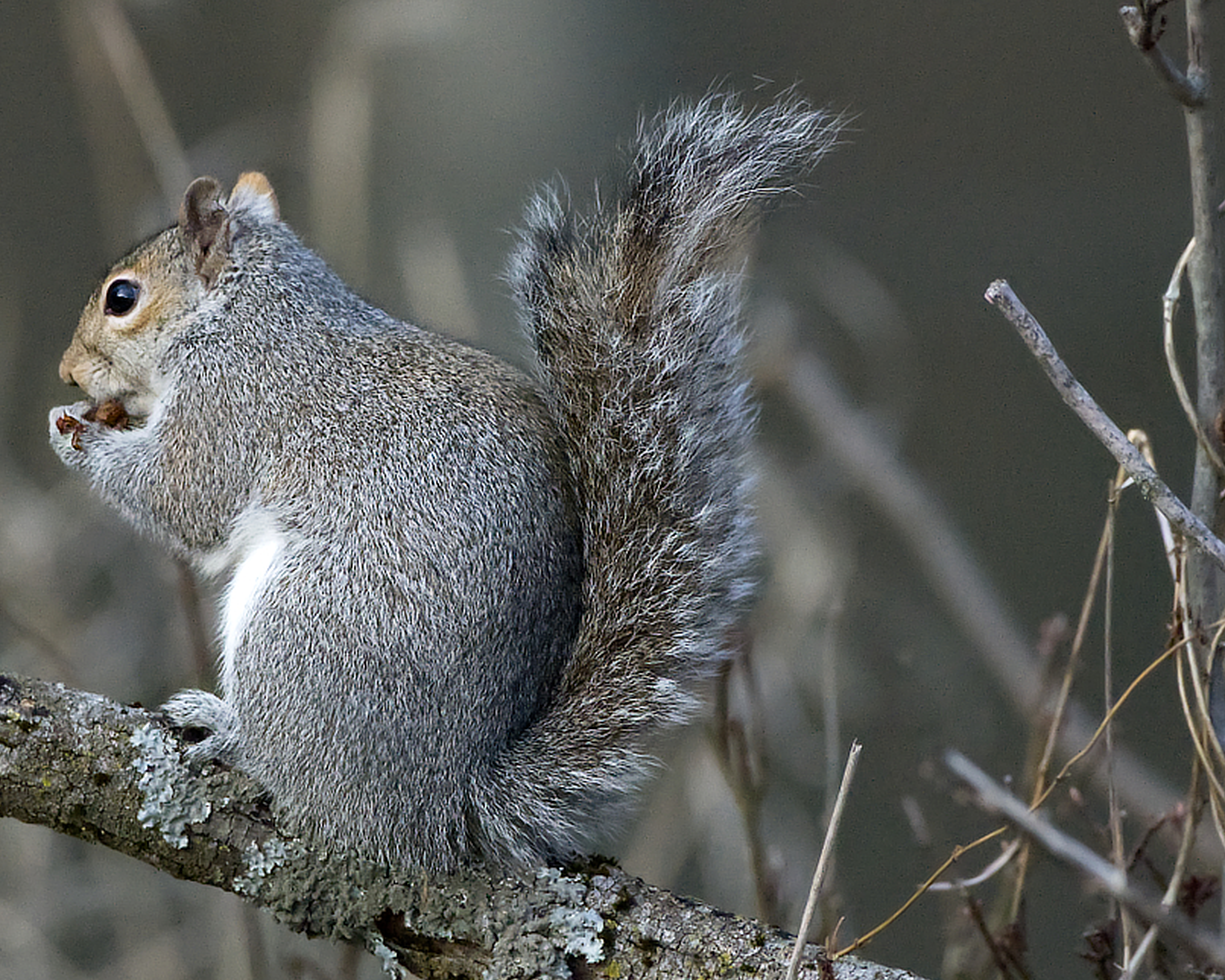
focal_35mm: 698
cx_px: 432
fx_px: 25309
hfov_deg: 2.8
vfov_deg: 2.2
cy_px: 502
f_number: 7.1
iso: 12800
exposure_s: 1/2500
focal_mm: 500
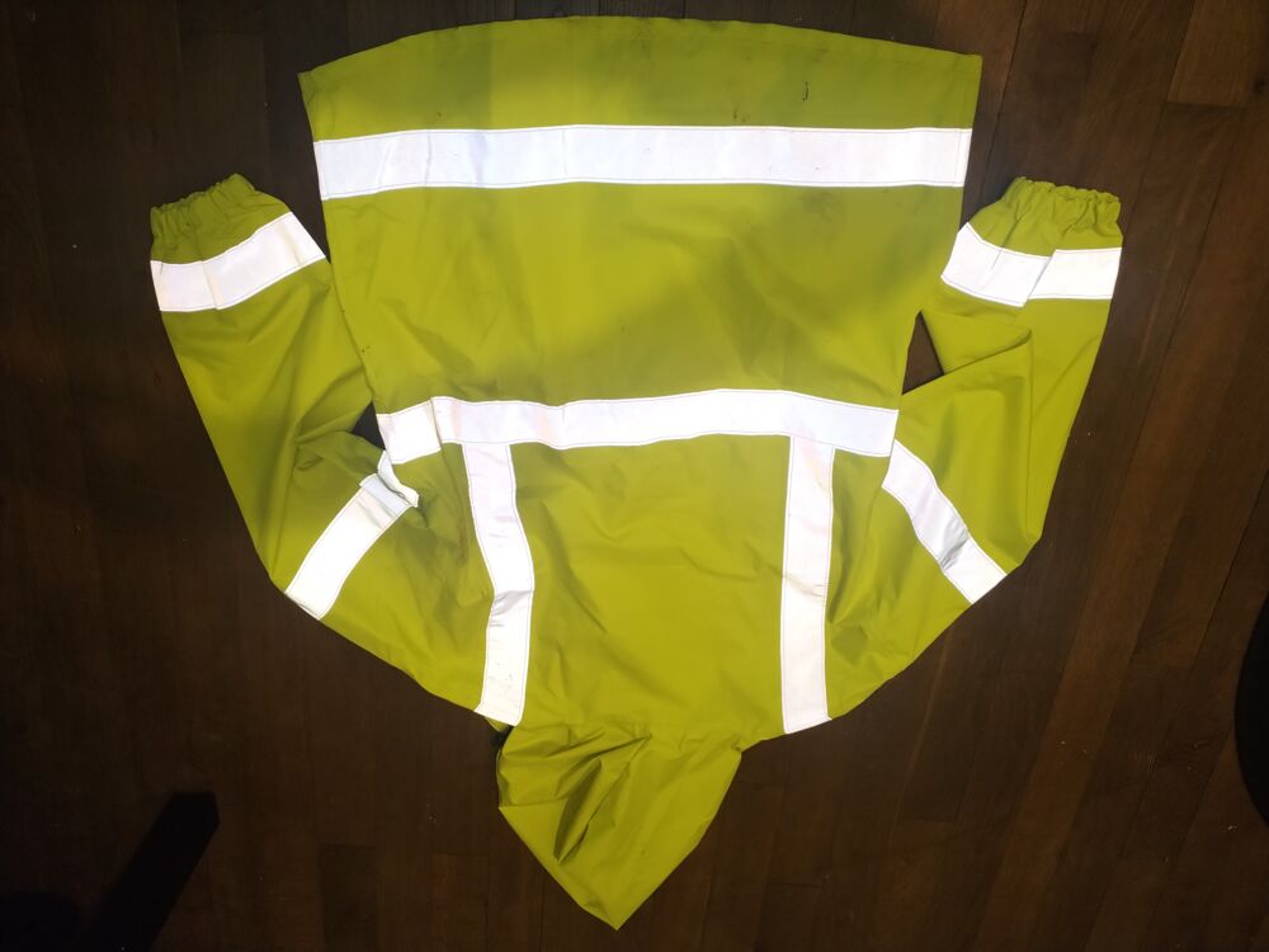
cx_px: 634
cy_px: 476
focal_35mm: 26
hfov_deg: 67.3
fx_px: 953
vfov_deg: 53.1
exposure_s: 1/25
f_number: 1.8
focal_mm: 4.75
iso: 521
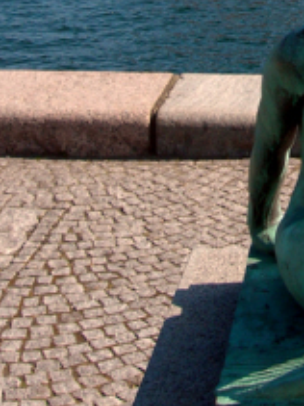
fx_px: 1266
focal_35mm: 108
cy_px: -65
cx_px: 371
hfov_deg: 13.3
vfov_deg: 17.5
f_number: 4.8
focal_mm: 7.8
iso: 50
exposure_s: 1/352
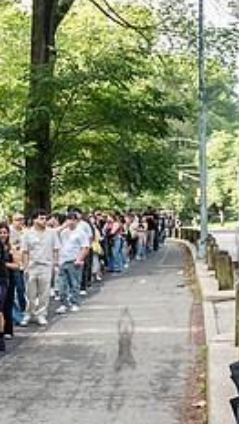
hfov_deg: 16.1
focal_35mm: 68
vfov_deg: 30.9
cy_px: 251
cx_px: -136
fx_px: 764
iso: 1000
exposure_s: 1/320
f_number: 4.5
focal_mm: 24
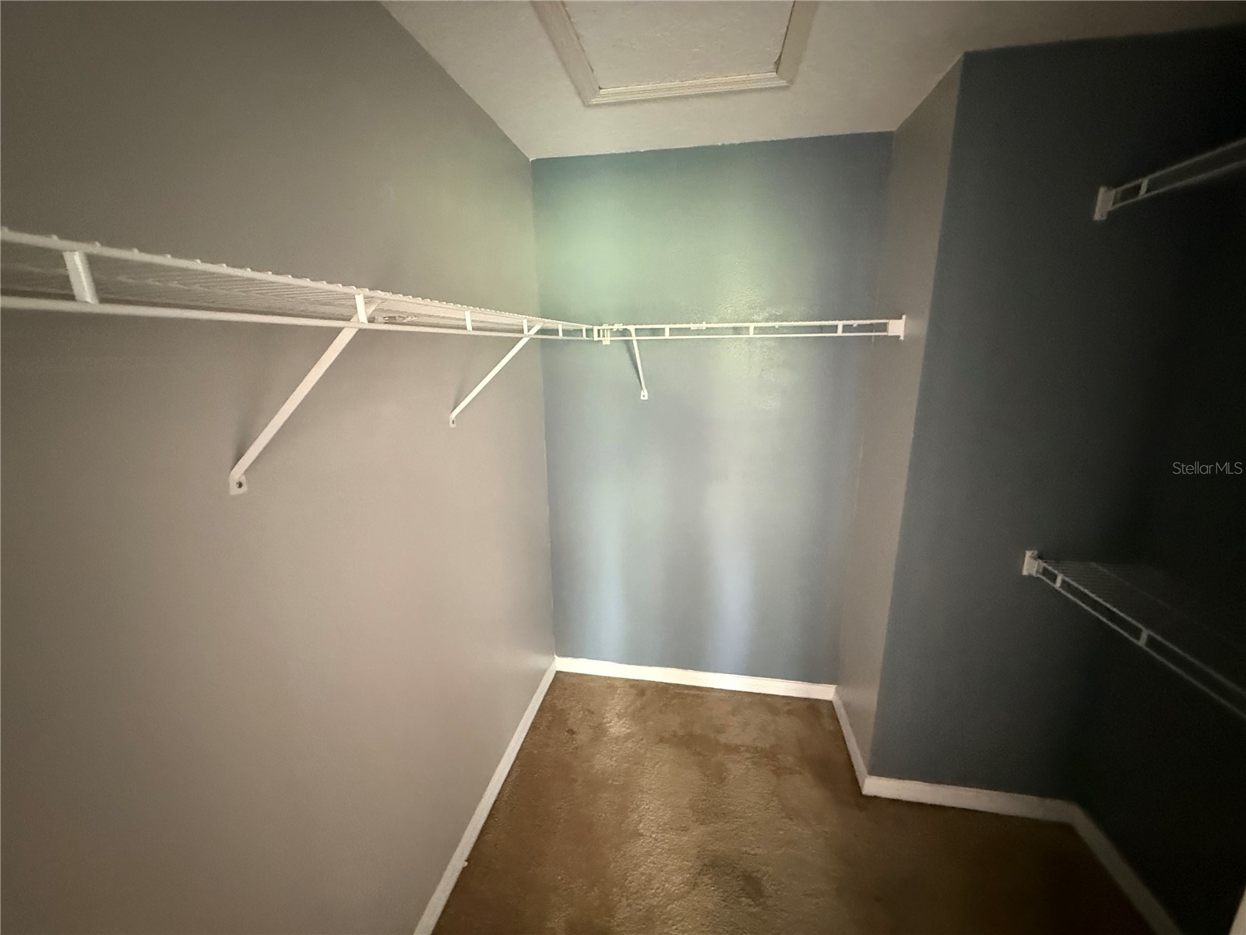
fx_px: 504
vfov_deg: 85.7
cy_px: 468
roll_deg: +0.9
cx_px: 623
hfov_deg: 102.1
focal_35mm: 14
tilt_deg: -11.8
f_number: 2.2
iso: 1250
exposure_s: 1/40
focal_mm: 2.22
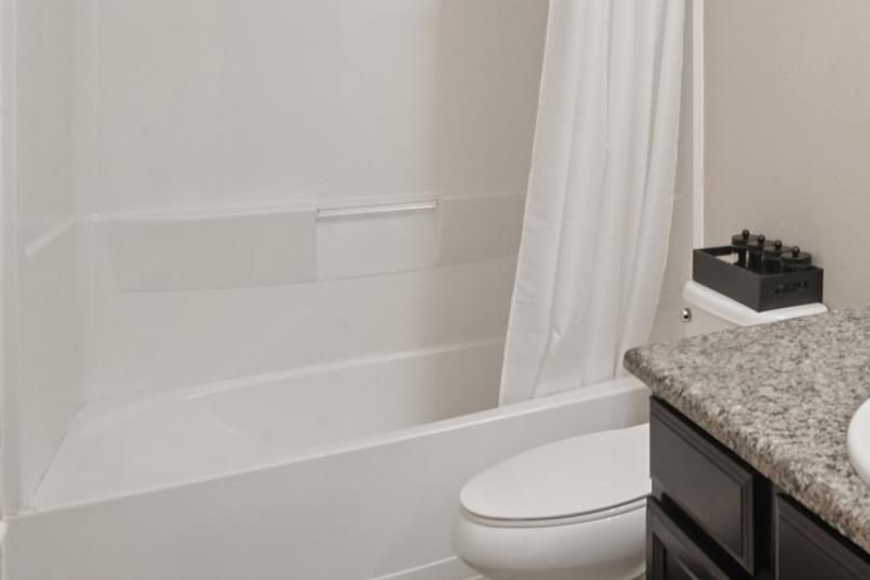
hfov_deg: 48.9
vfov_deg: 36.8
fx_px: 821
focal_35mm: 34
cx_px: 807
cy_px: 77
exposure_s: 1/25
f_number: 8
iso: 400
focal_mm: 17
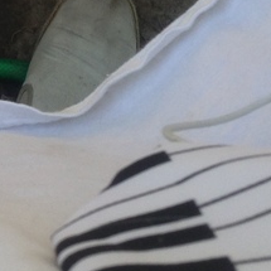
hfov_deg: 11.4
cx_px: -96
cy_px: -21
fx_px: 1320
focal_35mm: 149
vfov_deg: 11.6
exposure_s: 1/574
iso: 50
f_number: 2.4
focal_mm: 4.13
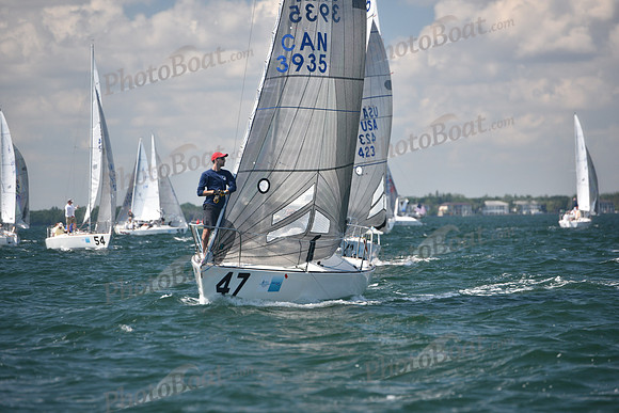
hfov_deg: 10.3
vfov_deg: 6.9
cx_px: 310
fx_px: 3440
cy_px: 206
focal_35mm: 200
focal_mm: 200
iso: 250
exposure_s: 1/1000
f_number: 4.5
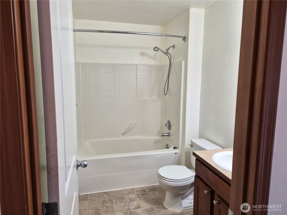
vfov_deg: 58.9
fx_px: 191
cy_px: 108
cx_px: 144
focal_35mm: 23
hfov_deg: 73.9
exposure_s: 1/120
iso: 160
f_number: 1.8
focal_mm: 5.4
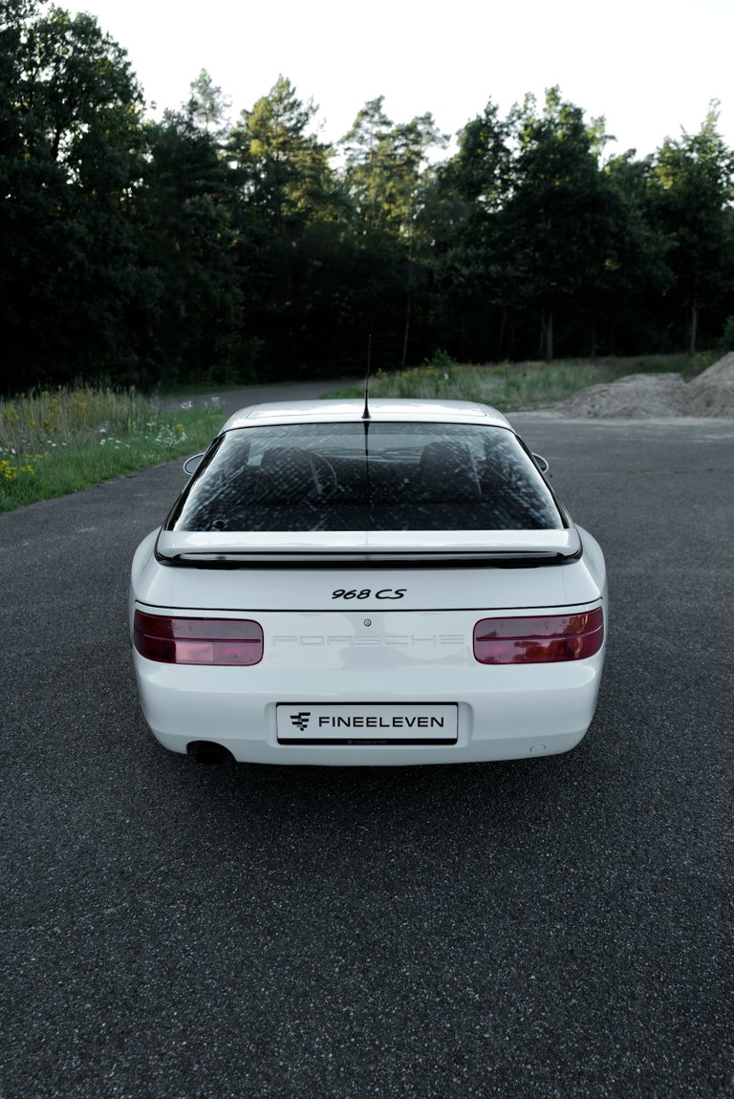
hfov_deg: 46.5
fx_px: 855
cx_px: 367
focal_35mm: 28
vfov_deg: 65.4
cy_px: 550
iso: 100
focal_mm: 28
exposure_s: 1/100
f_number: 3.2
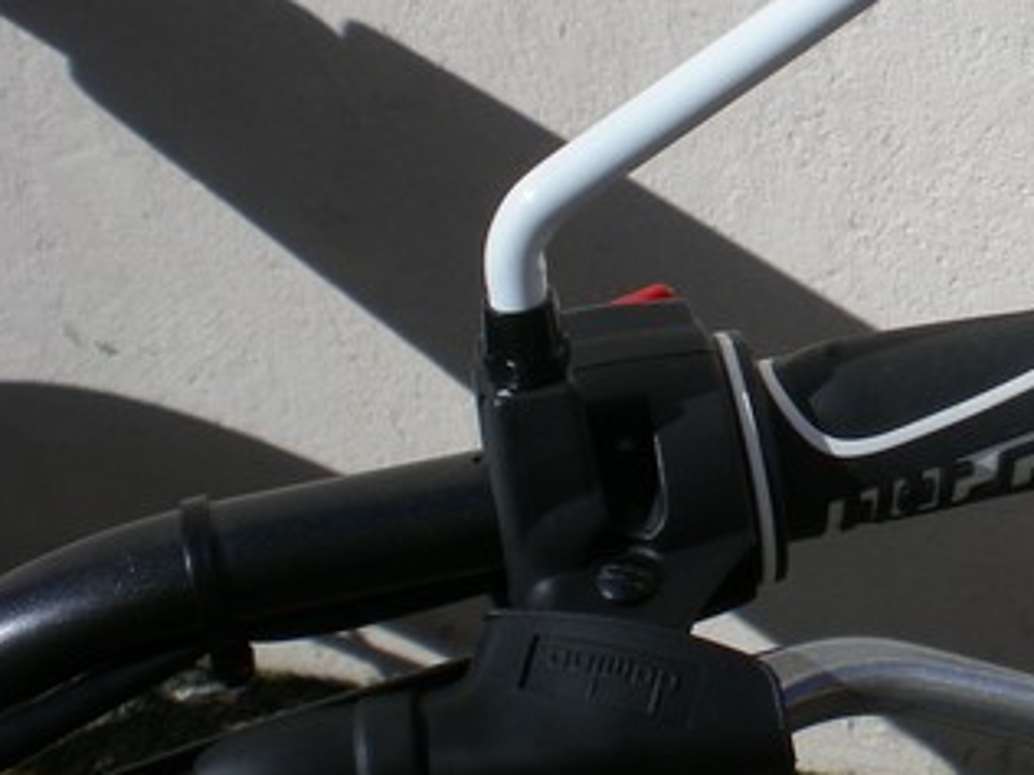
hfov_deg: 21.3
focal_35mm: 89
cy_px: 180
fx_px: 2658
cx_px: 1005
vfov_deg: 16.5
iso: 50
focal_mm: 7.4
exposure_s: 1/685
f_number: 4.9
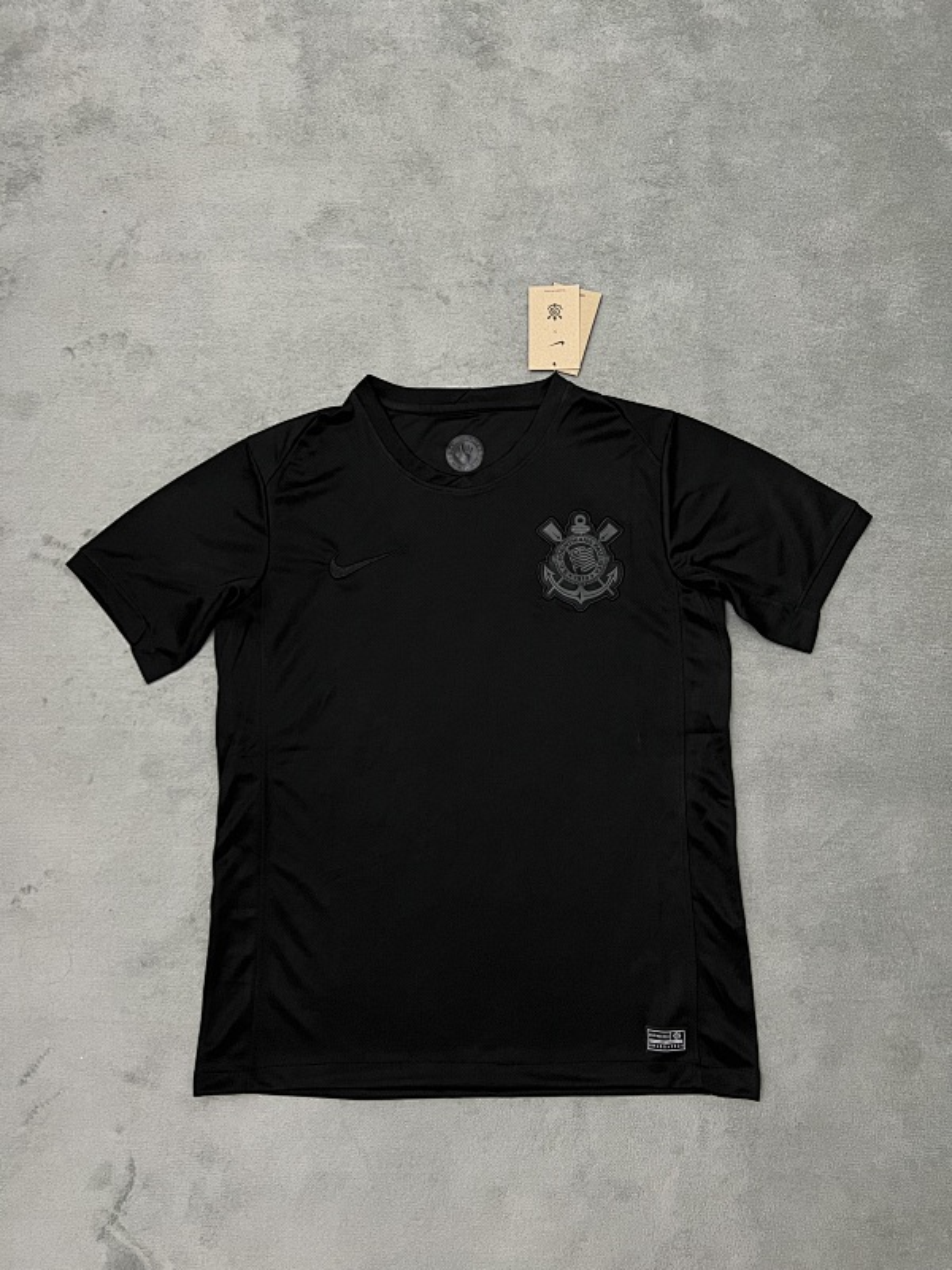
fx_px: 953
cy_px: 635
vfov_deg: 67.3
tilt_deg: -80.4
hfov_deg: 53.1
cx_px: 476
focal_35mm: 26
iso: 400
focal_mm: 5.7
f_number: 1.5
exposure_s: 1/60
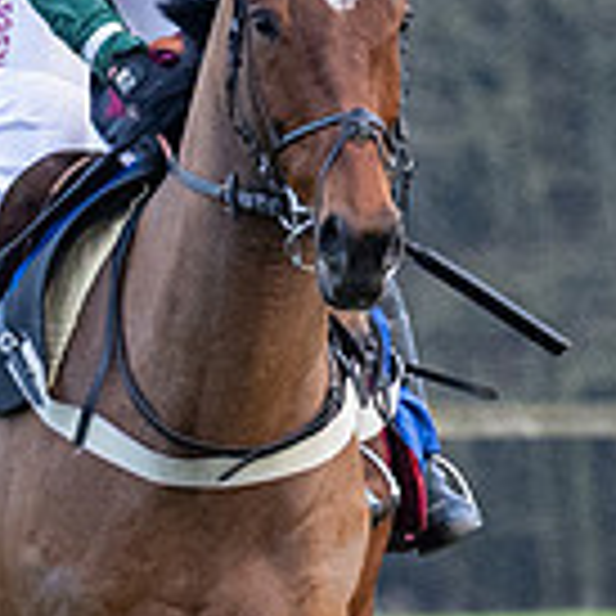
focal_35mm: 1408
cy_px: 491
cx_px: 425
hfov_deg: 1.2
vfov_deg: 1.2
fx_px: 28347
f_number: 4
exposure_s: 1/500
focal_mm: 160
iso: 1250
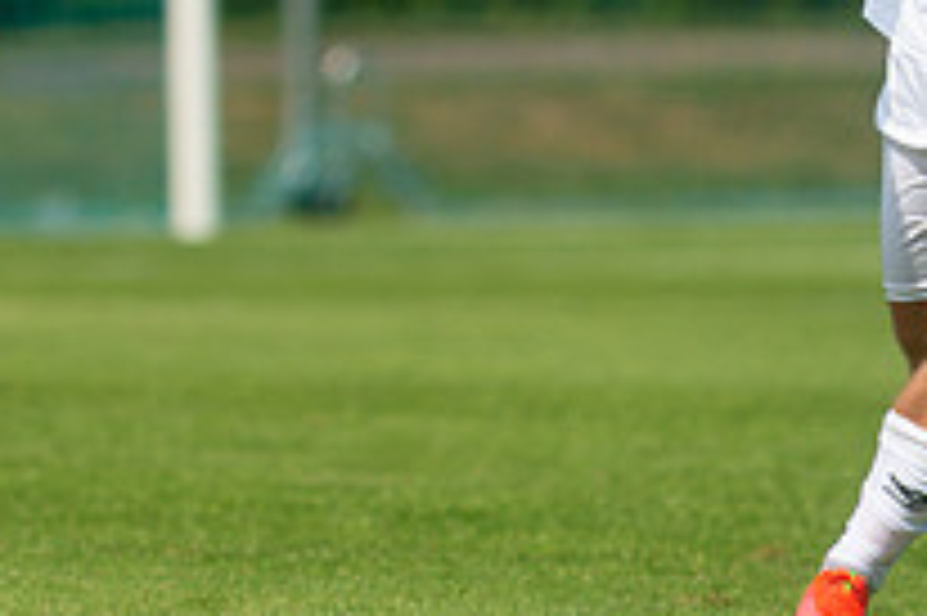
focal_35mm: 1202
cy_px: -103
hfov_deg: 1.7
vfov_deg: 1.1
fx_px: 30926
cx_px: -338
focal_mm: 420
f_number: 4
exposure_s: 1/1250
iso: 100
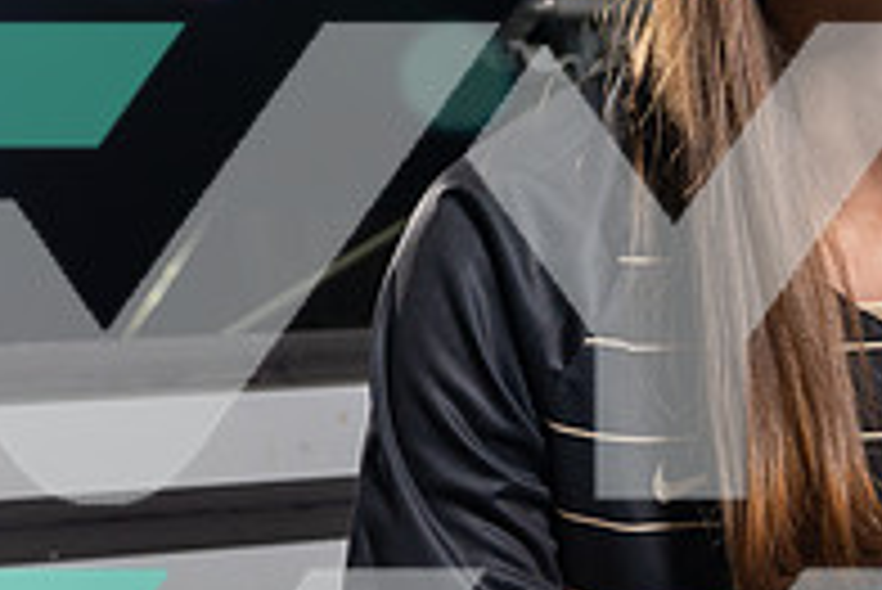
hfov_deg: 17.8
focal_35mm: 111
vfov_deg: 12.4
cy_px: 327
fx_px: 2721
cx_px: 955
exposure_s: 1/250
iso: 320
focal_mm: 35
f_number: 9
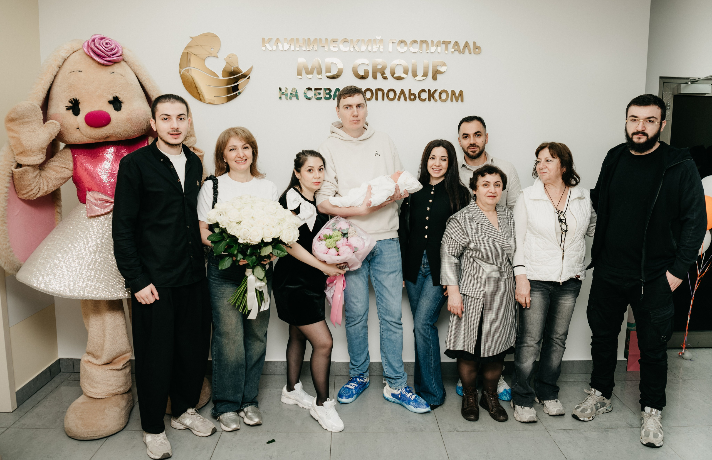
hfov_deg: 70.5
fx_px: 504
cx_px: 359
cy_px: 215
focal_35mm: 26
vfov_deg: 49.0
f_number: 4
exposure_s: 1/160
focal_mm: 24
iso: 160
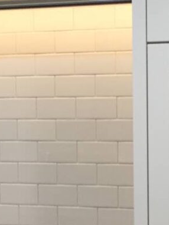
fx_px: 924
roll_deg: +1.4
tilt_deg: -6.0
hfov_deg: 10.5
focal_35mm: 142
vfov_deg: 13.8
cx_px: 76
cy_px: 185
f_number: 2.2
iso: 40
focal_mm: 4.15
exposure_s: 1/30
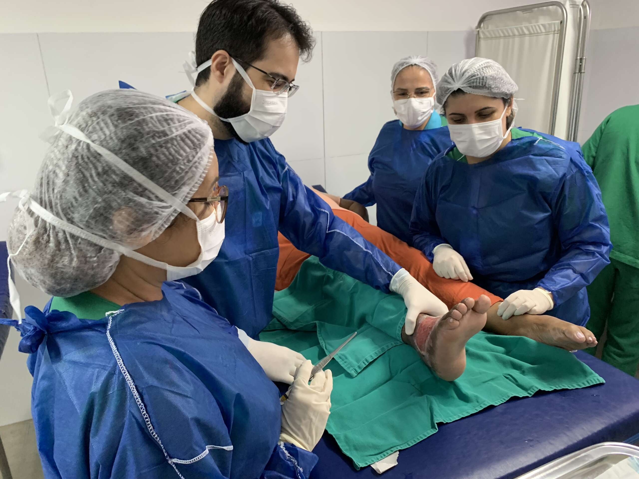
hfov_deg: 67.3
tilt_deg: -18.8
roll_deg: +1.3
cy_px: 240
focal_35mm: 26
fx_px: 480
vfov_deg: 53.1
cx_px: 320
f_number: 1.8
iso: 200
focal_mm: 4.25
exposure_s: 1/60
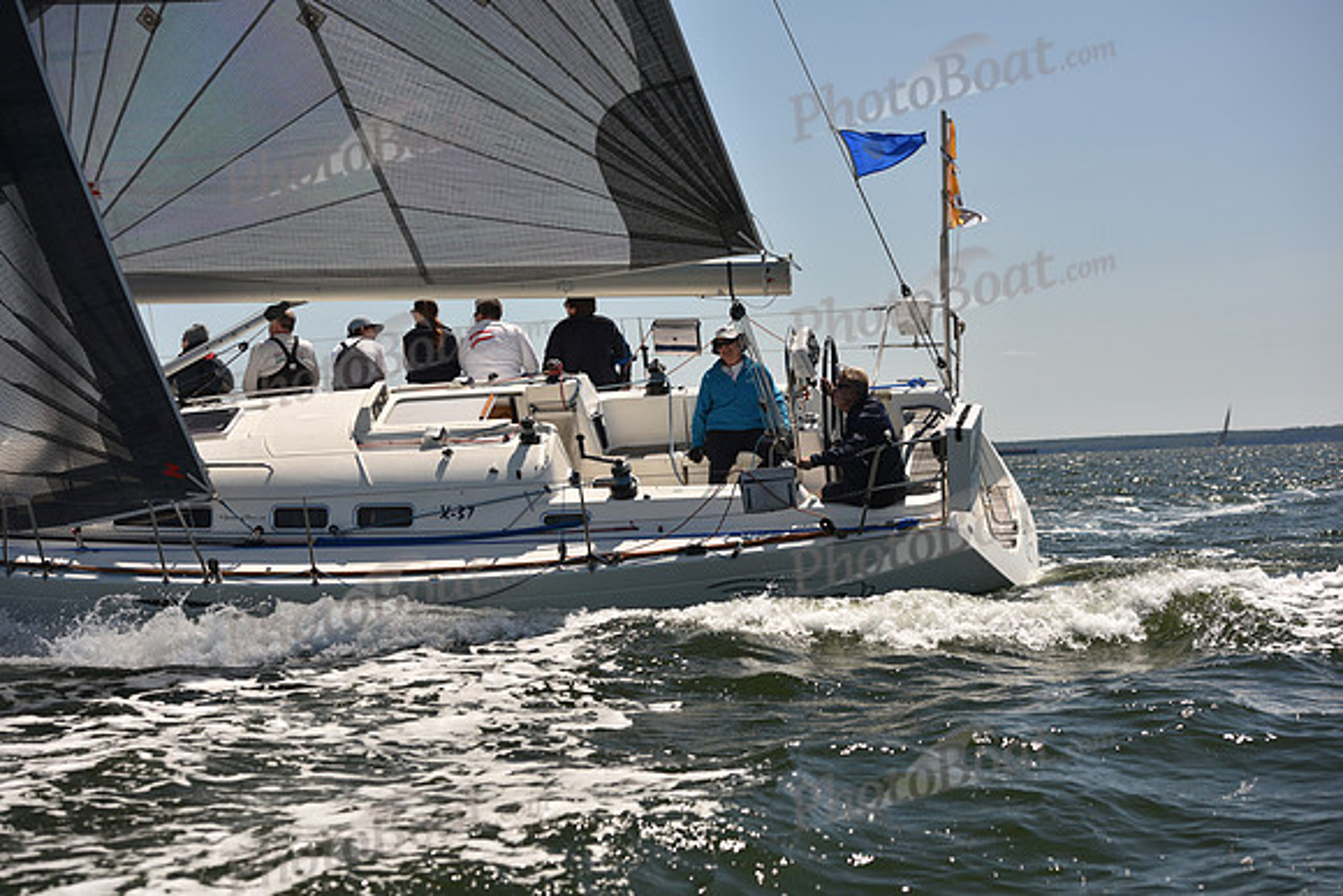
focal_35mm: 70
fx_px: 2612
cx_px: 672
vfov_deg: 19.5
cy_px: 448
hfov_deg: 28.8
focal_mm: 70
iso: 250
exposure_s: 1/1250
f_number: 4.5
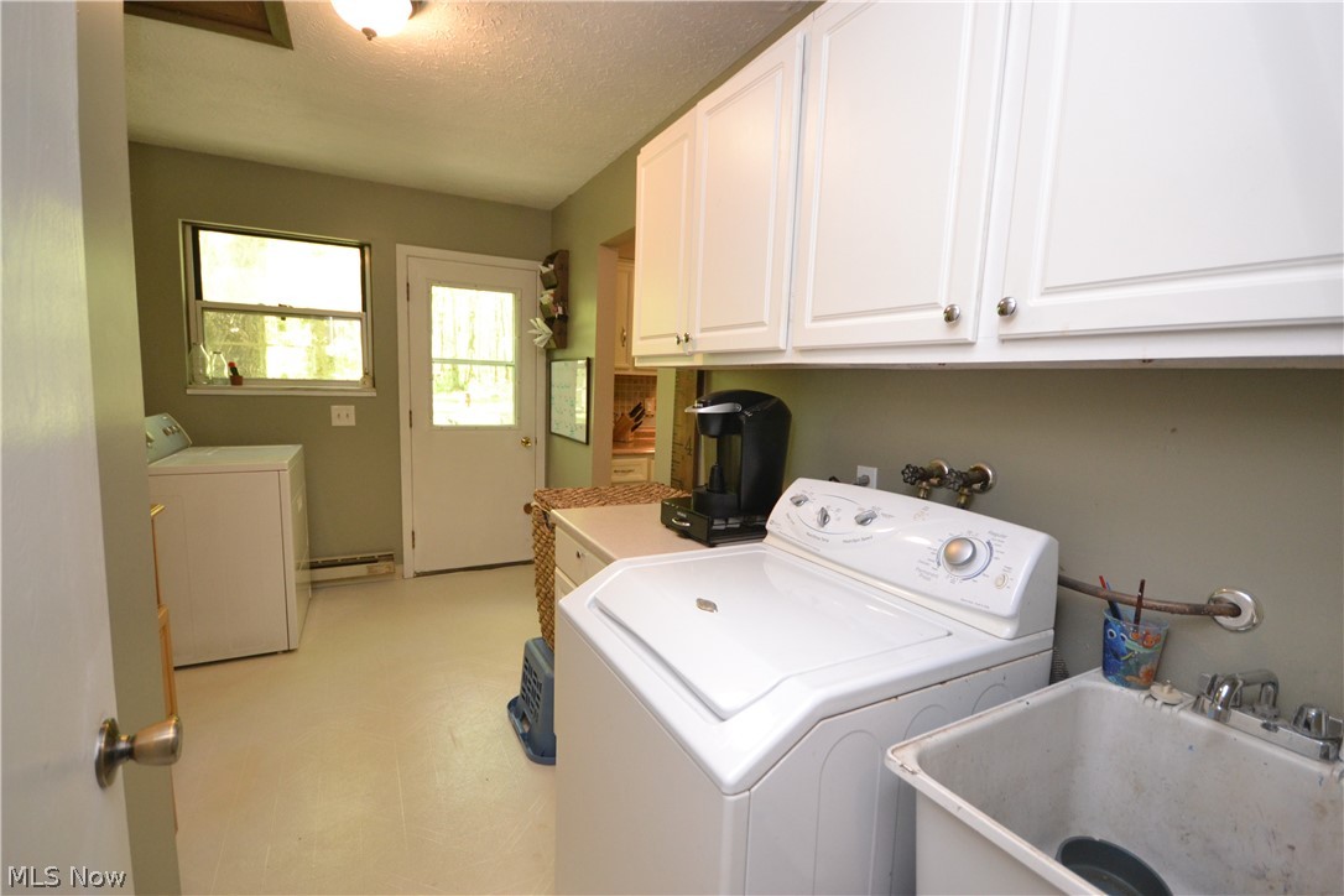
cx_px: 672
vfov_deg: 77.3
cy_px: 448
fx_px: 560
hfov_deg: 100.4
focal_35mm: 15
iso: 1100
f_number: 4
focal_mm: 10
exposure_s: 1/60
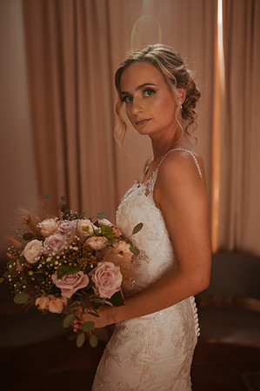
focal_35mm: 35
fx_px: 380
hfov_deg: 37.8
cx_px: 130
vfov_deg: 54.5
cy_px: 196
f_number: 1.8
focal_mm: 35
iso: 320
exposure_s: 1/1600
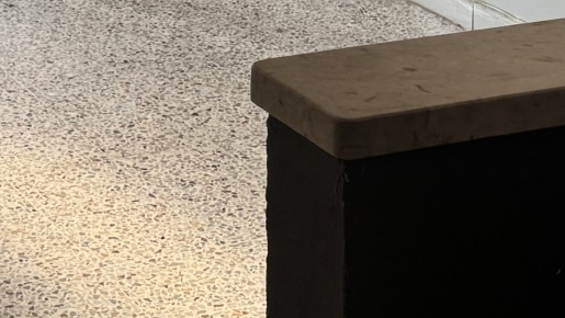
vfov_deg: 8.8
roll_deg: -0.2
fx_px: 1948
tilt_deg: -6.4
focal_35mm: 130
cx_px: 116
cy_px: -323
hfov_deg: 16.4
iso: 64
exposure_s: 1/182
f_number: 1.78
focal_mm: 6.76
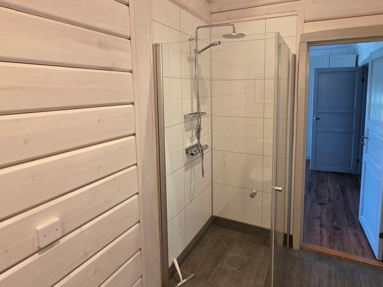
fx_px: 210
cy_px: 115
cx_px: 218
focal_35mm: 19
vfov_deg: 68.0
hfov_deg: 84.2
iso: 200
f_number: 1.9
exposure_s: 1/100
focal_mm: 2.2
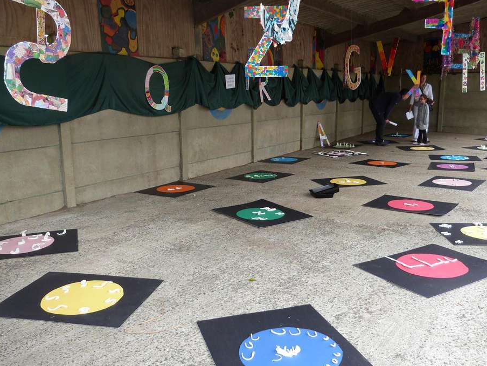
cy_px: 185
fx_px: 478
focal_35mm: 34
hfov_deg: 53.9
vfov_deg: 41.8
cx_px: 256
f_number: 2.9
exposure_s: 1/100
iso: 100
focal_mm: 5.2
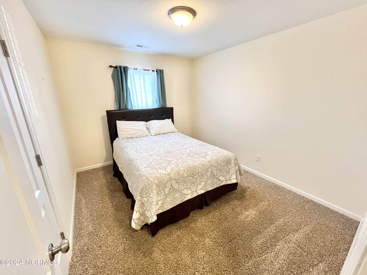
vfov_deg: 89.9
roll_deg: +0.5
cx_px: 184
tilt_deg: -15.2
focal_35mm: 13
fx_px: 138
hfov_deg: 106.2
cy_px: 138
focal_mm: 1.57
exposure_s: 1/60
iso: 400
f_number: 1.8
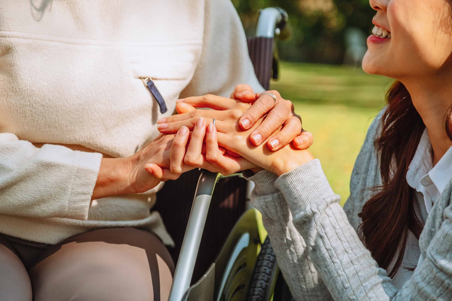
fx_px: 1042
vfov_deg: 16.5
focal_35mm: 83
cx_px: 226
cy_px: 150
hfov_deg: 24.5
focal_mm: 55
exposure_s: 1/640
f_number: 2.8
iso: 160
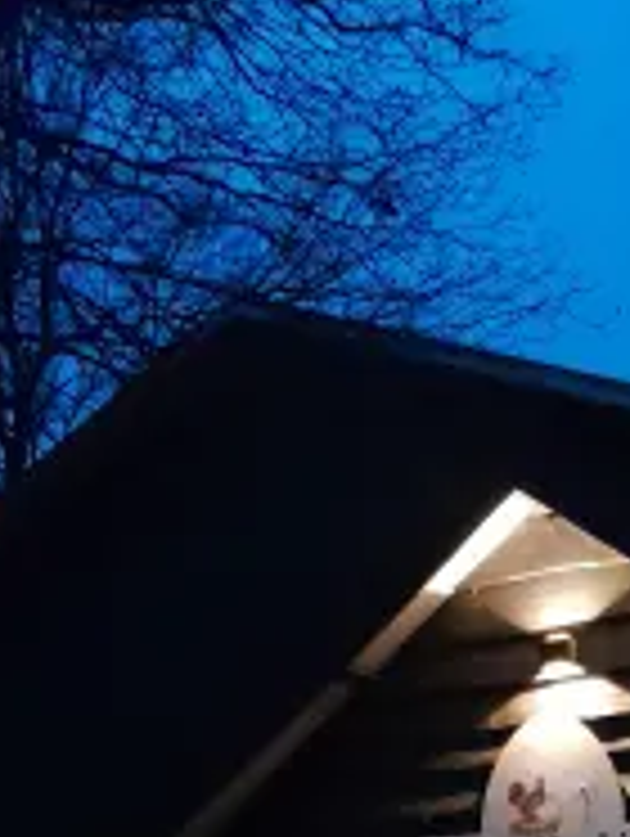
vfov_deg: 30.1
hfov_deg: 24.1
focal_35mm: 58
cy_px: 896
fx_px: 1404
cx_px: 644
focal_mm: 4
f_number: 1.8
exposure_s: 1/10
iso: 1000
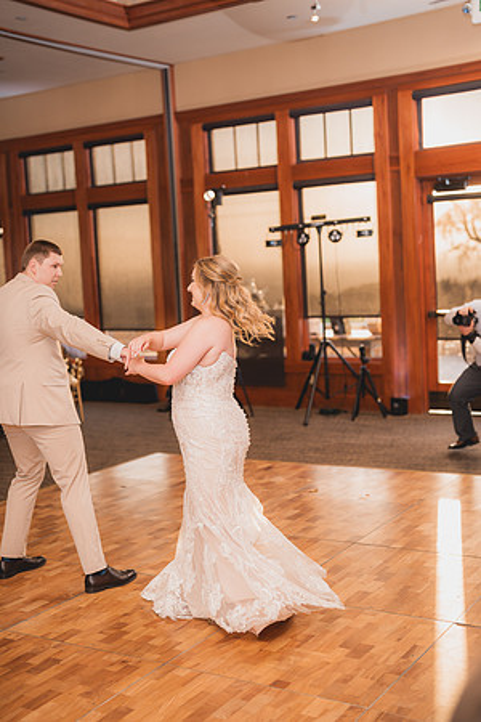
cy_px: 361
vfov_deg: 39.6
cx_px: 240
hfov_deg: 27.0
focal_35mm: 50
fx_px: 1002
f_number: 1.8
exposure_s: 1/250
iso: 125
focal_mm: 50
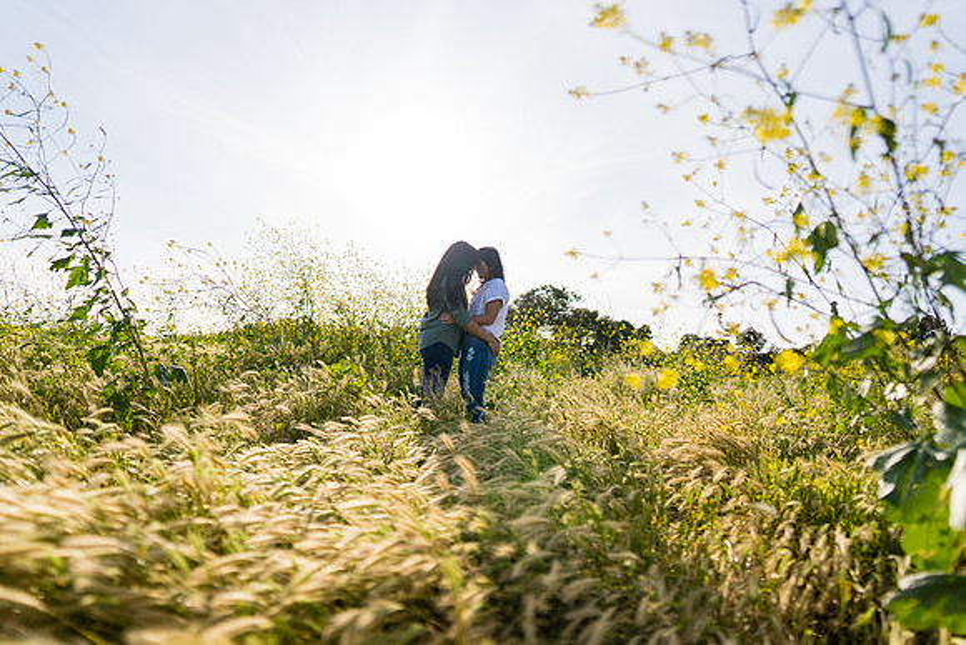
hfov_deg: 73.7
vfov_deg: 53.2
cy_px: 322
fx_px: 644
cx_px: 483
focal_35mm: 24
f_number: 1.4
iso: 100
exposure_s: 1/8000
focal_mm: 24
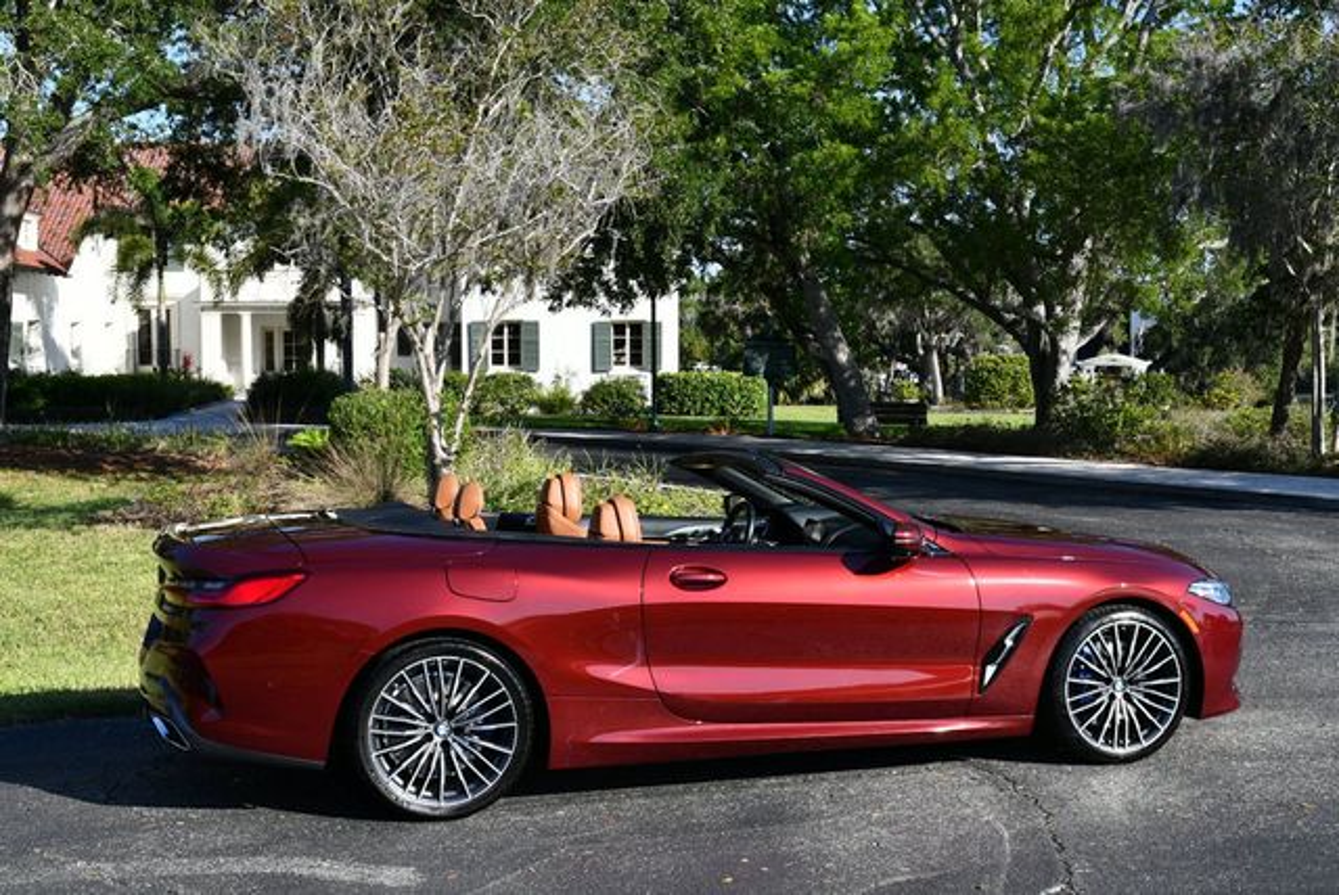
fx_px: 1638
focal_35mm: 44
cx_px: 670
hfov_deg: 44.5
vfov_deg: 30.6
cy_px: 448
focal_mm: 22
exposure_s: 1/250
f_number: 8
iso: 140
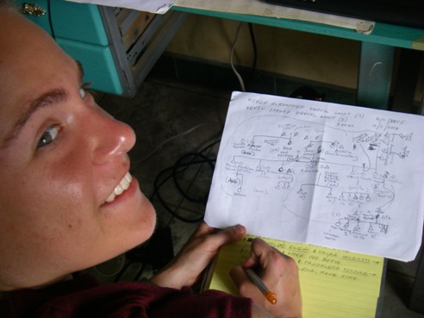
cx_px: 212
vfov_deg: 29.7
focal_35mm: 49
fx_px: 600
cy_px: 159
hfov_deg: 38.9
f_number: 3.5
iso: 200
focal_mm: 8.1
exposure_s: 1/60
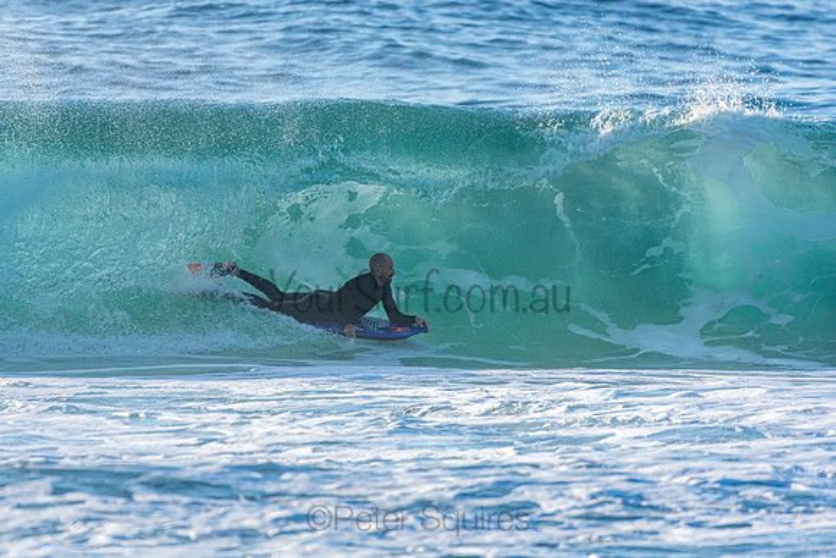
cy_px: 279
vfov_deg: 1.8
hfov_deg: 2.7
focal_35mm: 750
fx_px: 17420
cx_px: 418
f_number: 5.6
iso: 250
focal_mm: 500
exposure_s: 1/1250
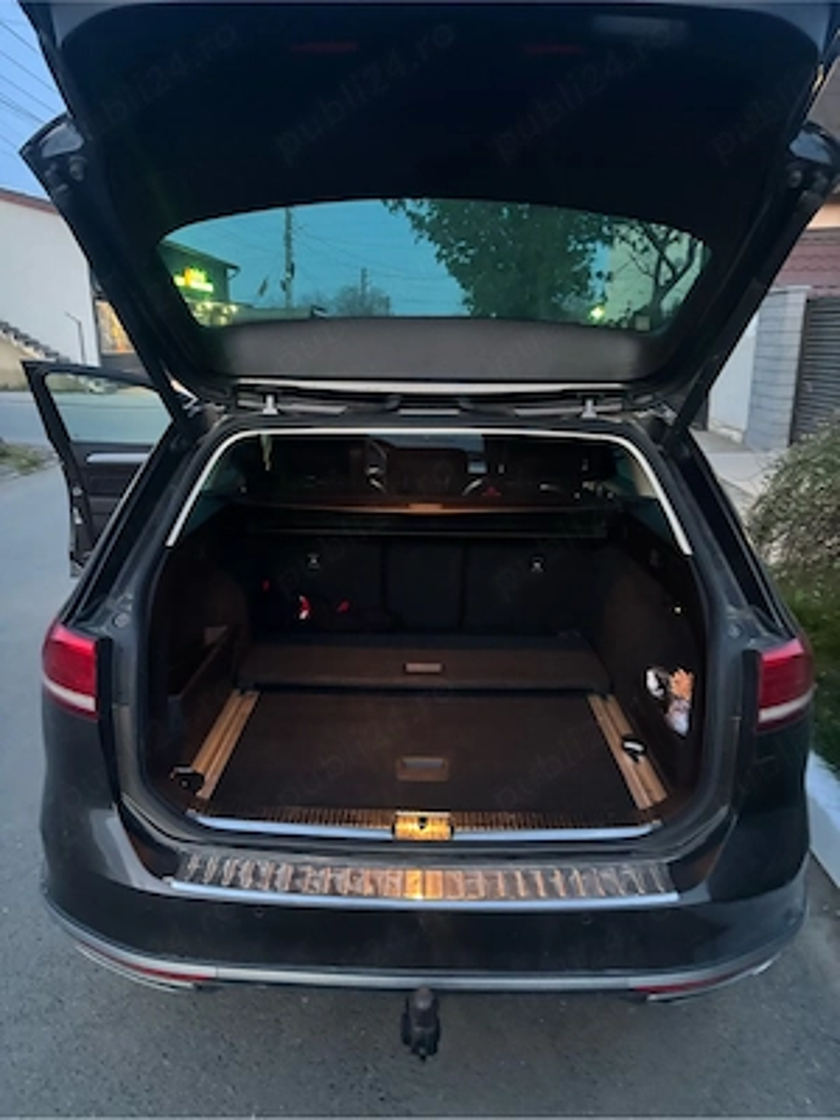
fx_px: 841
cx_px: 420
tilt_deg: -14.8
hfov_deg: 53.1
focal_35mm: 26
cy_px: 560
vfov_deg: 67.3
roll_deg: -0.1
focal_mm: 5.96
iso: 1000
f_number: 1.6
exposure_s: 1/26
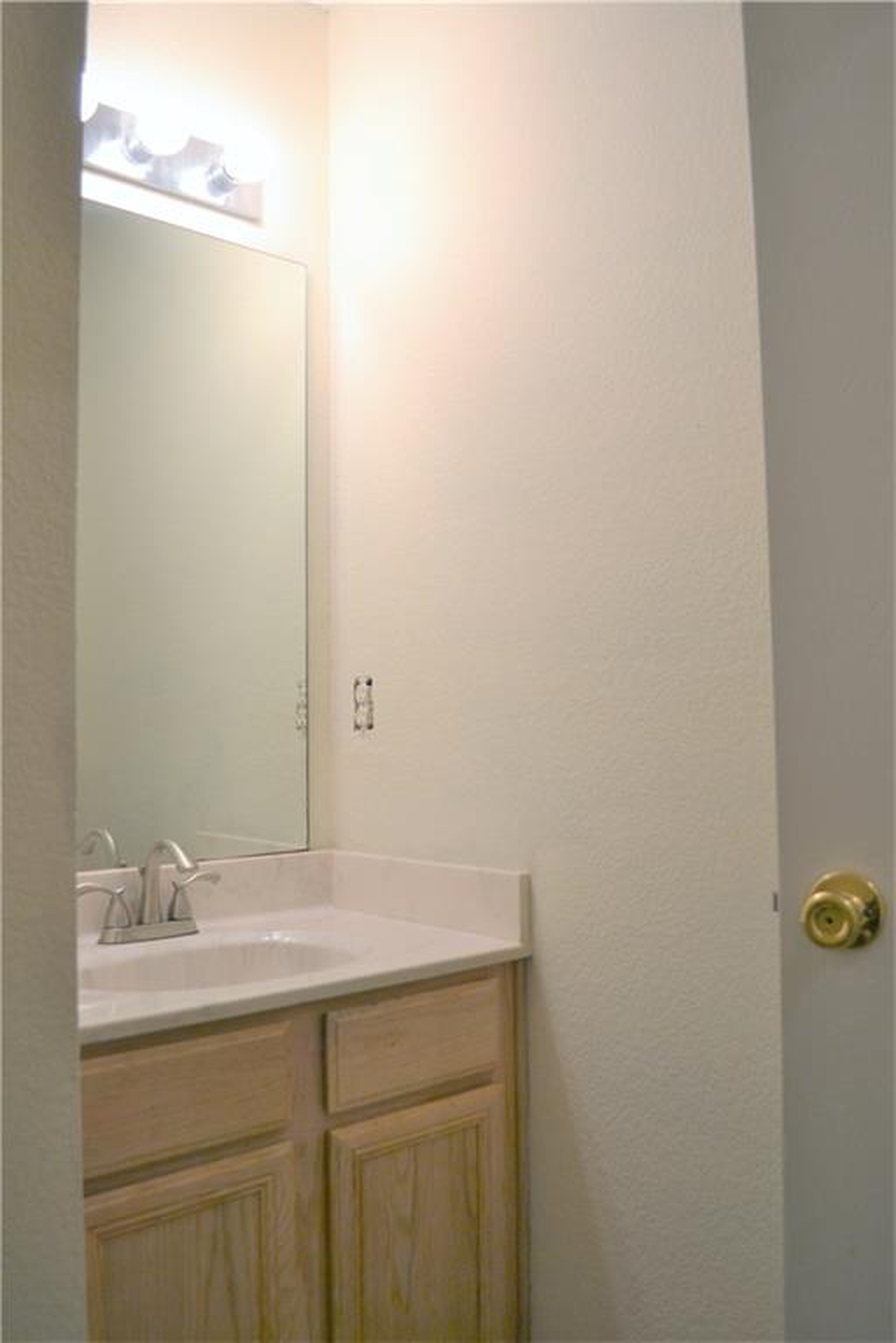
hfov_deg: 47.9
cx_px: 448
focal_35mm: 27
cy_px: 672
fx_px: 1008
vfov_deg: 67.4
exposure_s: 1/60
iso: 400
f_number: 4
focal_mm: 18
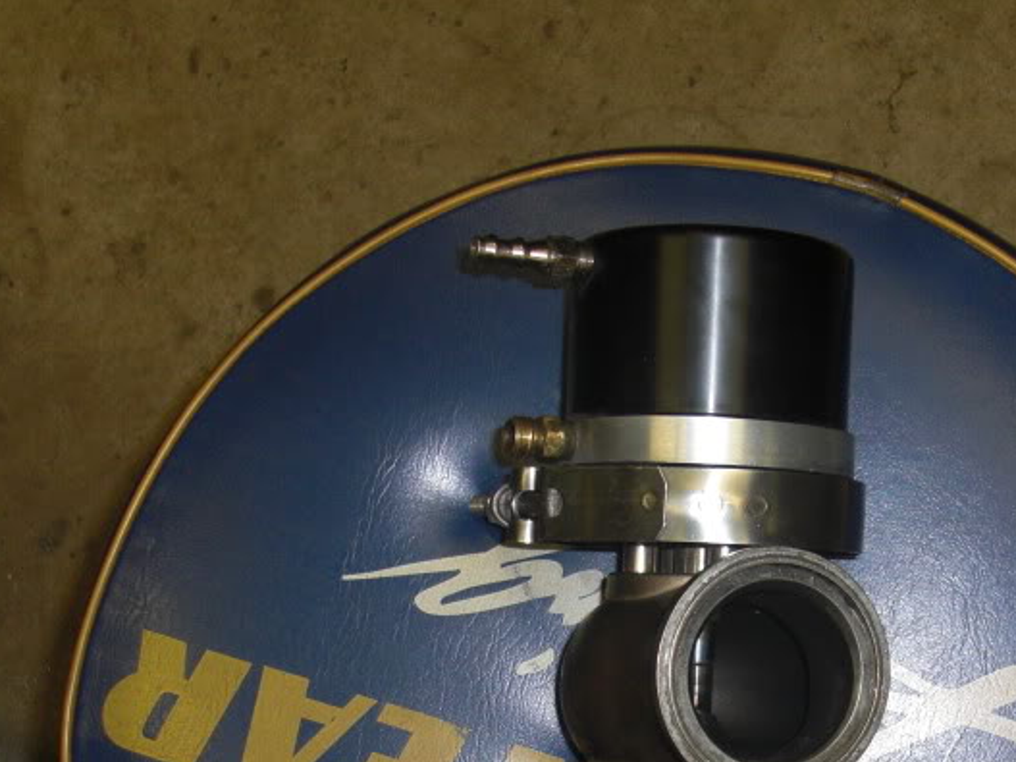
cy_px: 737
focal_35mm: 70
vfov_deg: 20.4
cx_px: 655
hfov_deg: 27.7
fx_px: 2054
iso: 100
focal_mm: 6.3
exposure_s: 1/60
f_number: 2.8
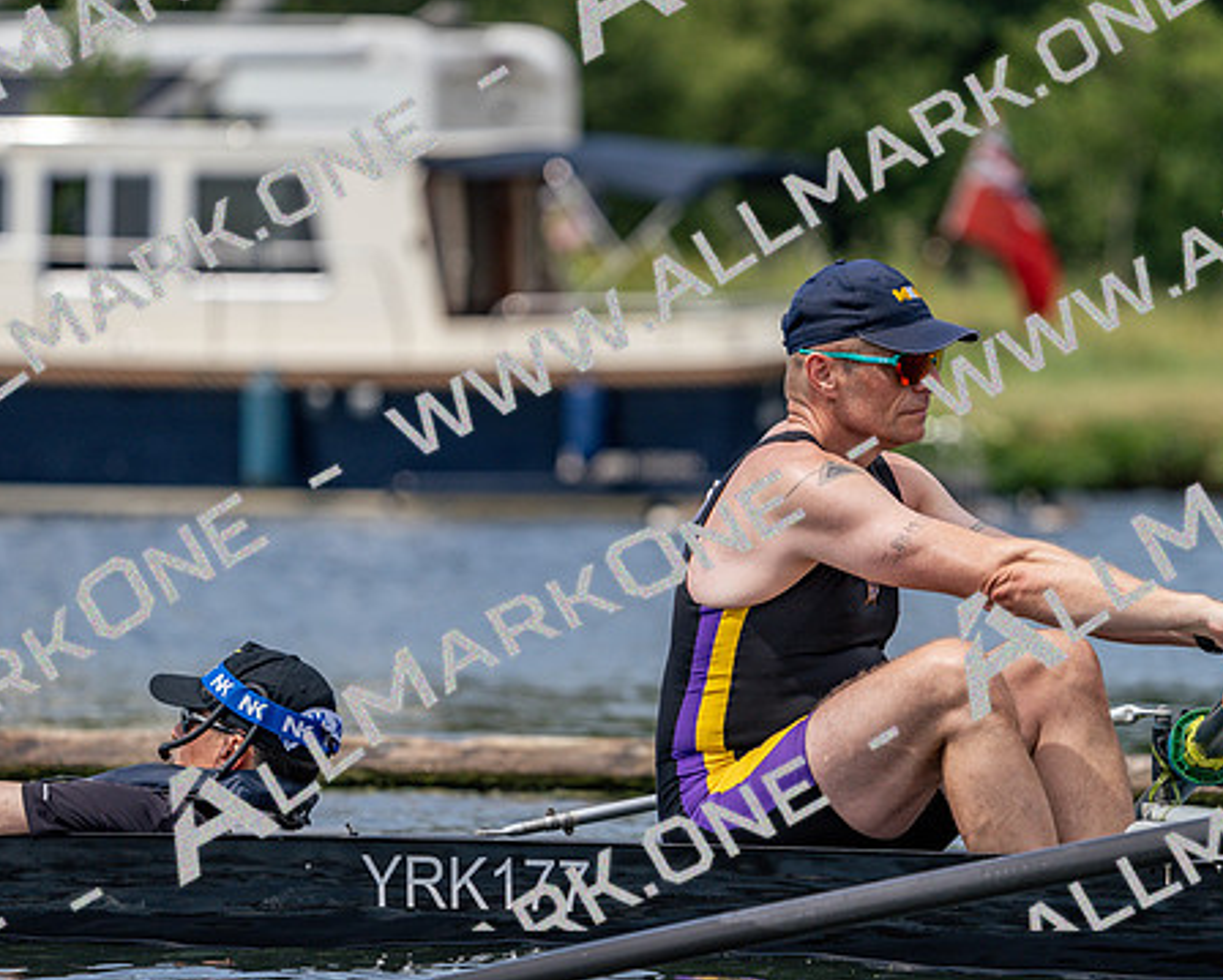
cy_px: 463
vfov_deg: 3.8
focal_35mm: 407
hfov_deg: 4.8
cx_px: 723
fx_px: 14741
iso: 250
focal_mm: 335
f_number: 6.3
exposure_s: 1/1600
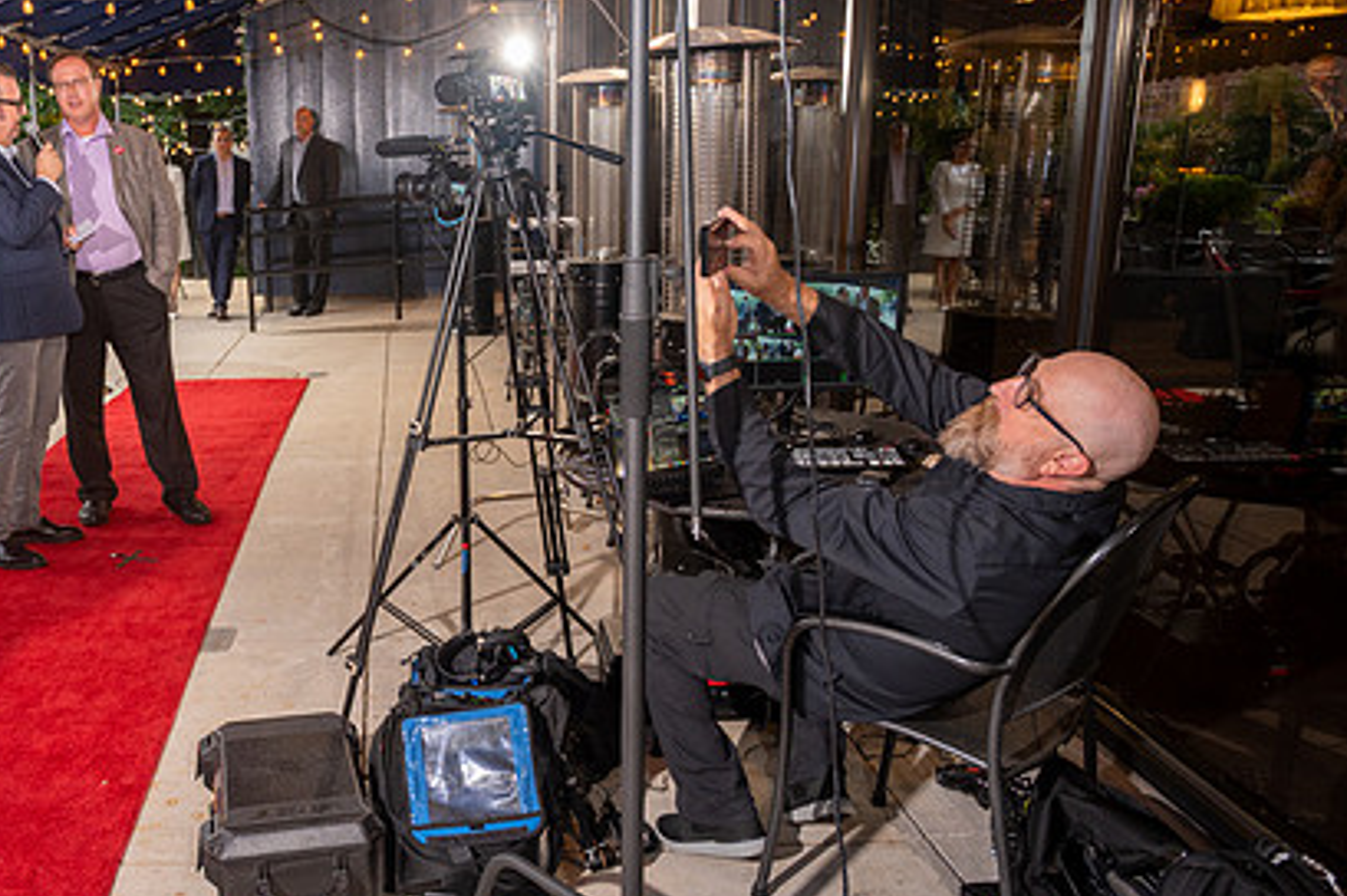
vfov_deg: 38.8
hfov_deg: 54.5
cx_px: 431
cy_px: 448
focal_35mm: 34
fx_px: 1271
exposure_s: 1/125
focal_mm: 24
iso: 800
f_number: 4
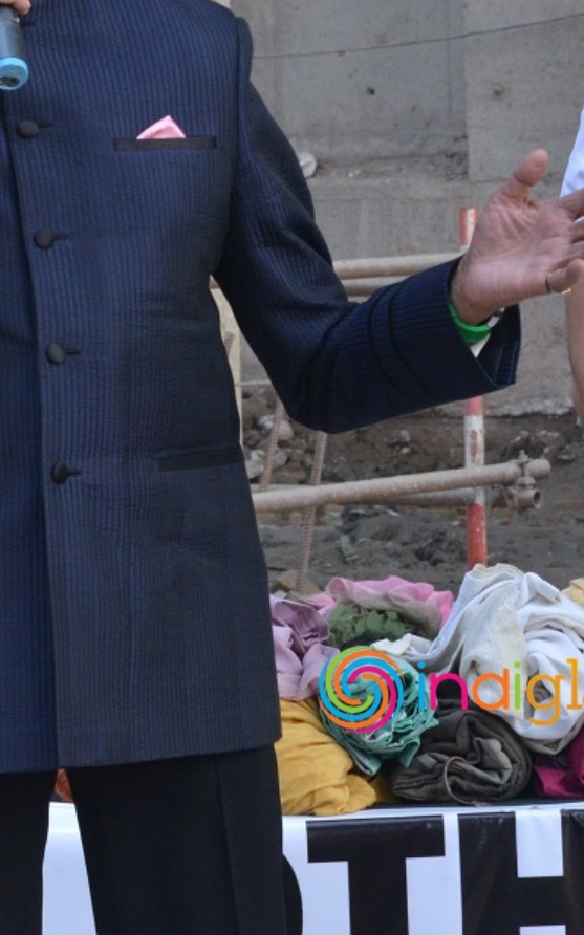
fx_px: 6218
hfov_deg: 5.4
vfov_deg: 8.6
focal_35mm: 244
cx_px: 549
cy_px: 324
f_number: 14
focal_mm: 95
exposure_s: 1/250
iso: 1250
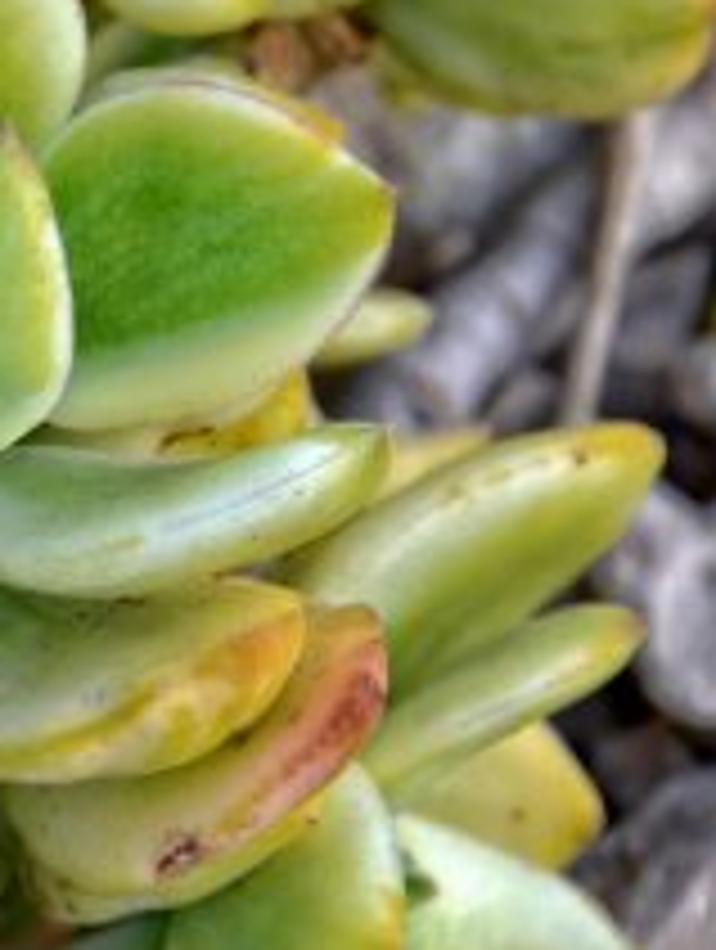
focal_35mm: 438
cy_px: 374
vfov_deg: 4.5
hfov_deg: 3.4
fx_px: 12054
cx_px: -423
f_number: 10
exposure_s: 1/250
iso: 400
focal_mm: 105
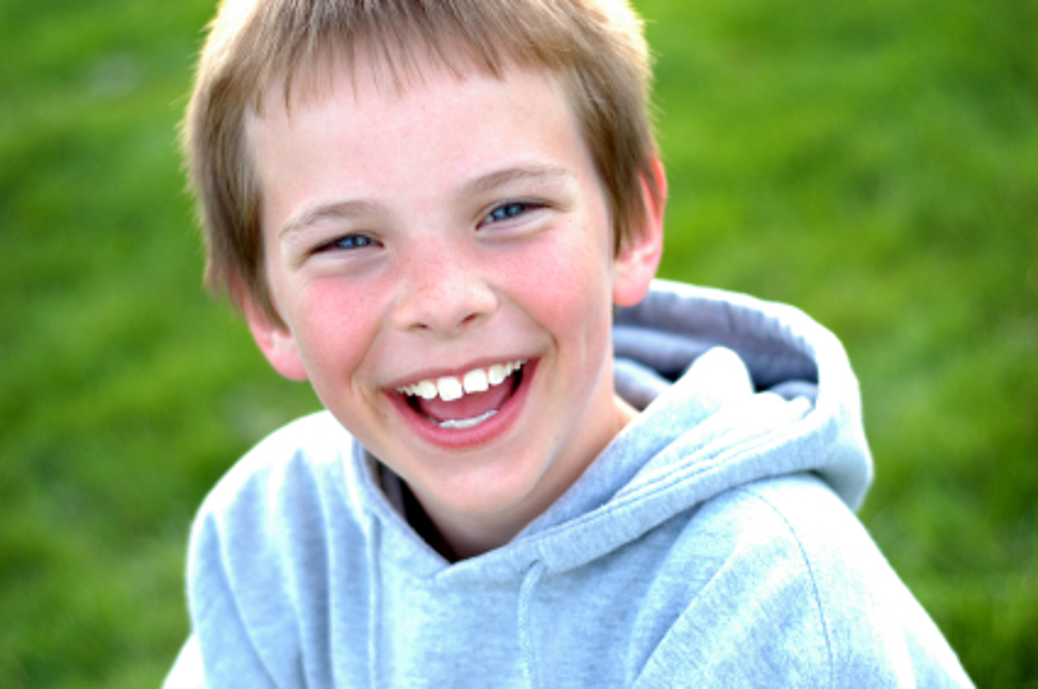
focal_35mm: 75
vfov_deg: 18.1
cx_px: 519
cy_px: 344
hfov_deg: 27.0
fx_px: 2159
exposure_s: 1/200
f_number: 2.2
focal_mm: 50
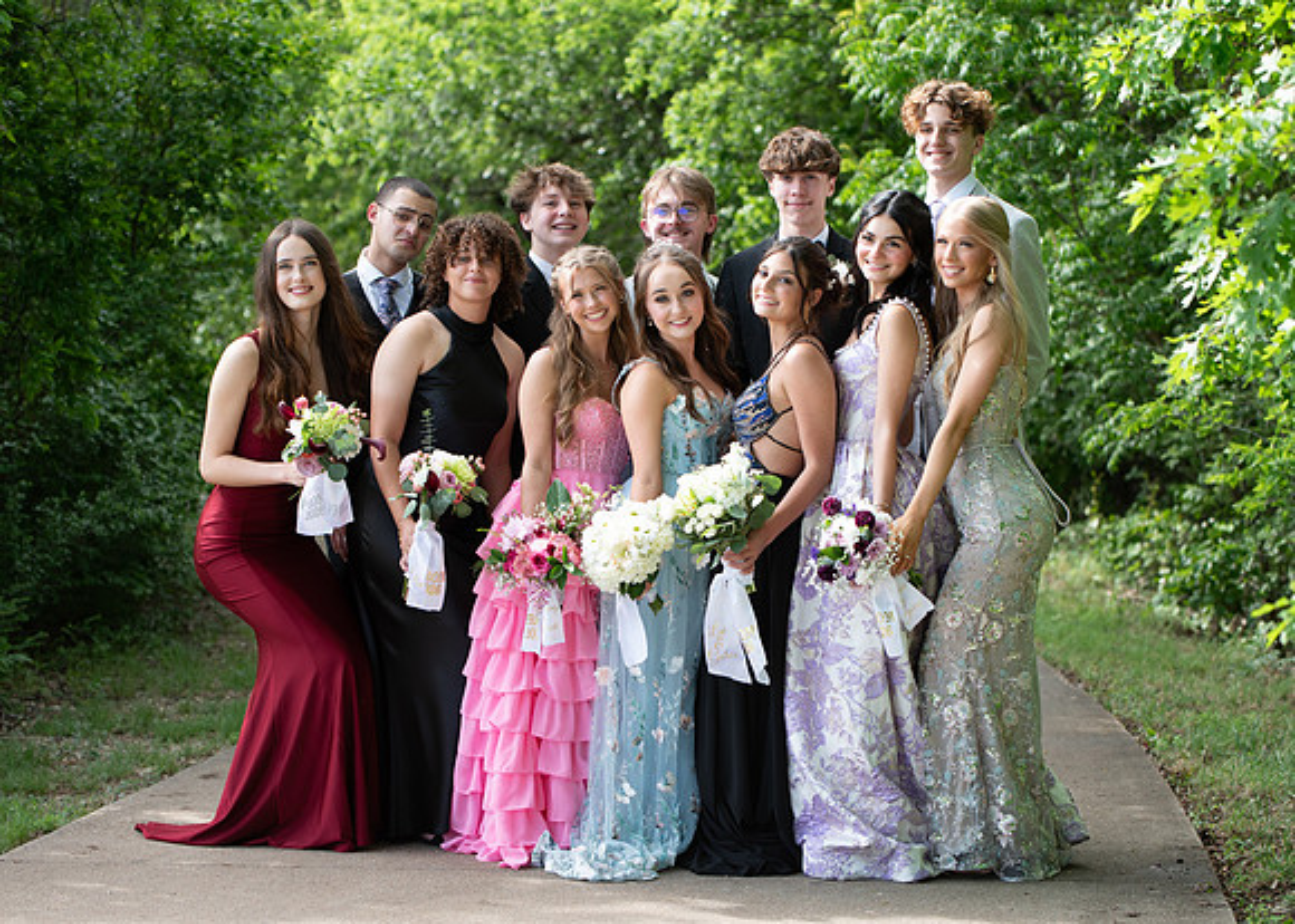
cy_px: 430
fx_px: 3115
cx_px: 688
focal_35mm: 85
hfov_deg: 23.5
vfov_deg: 16.9
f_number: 2.8
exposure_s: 1/400
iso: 100
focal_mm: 70
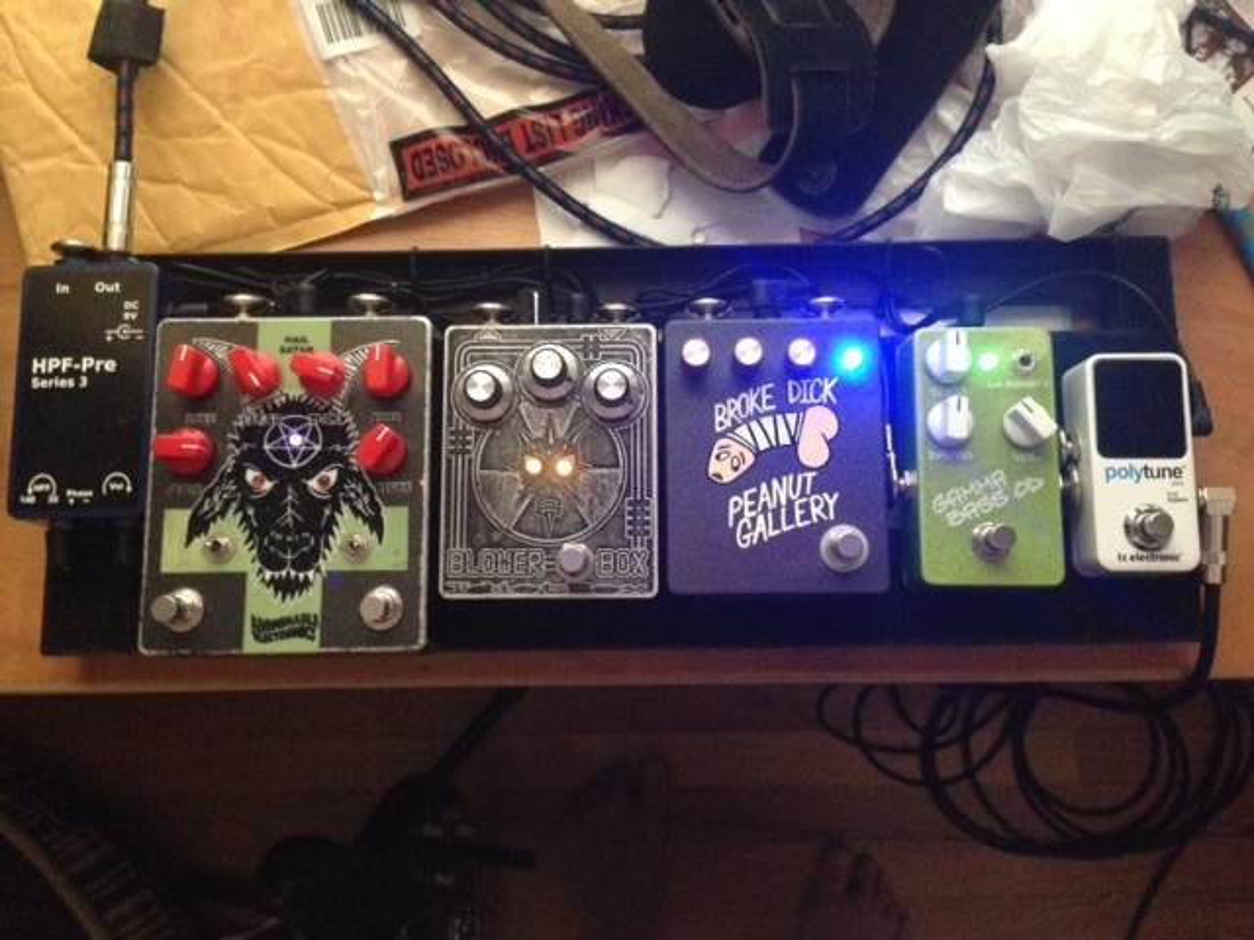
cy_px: 470
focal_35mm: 33
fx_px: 1195
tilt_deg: -82.2
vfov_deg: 42.9
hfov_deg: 55.4
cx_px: 627
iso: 640
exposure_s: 1/15
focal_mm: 4.12
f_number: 2.4
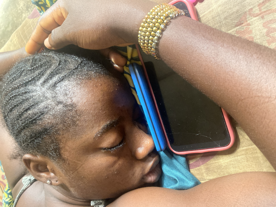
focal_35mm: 26
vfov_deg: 53.1
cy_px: 104
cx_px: 138
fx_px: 207
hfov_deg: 67.3
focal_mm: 4.25
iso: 1000
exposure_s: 1/15
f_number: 1.8
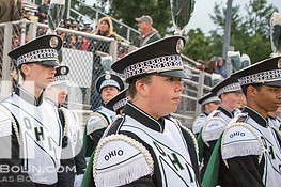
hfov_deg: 34.3
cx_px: 2
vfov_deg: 25.3
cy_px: 131
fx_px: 413
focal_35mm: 53
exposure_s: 1/800
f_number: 3.2
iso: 2000
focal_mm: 24
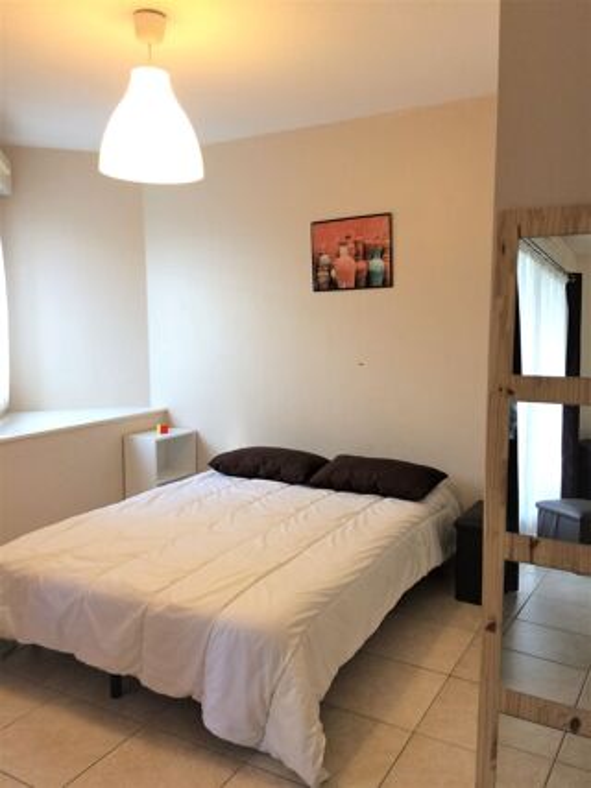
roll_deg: +0.3
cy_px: 394
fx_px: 660
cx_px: 296
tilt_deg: -7.9
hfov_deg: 48.2
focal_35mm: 29
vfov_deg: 61.7
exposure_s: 1/33
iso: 125
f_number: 2.2
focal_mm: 4.15
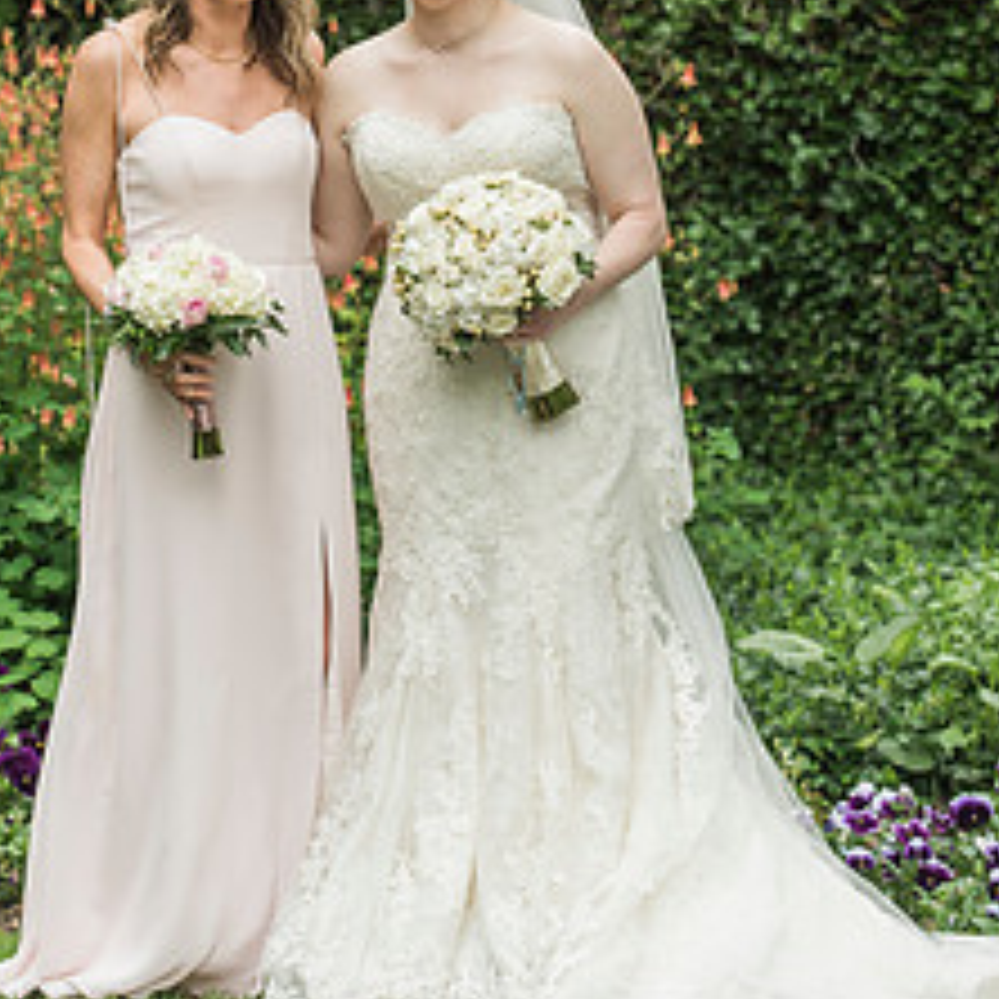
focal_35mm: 200
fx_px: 6530
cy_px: 45
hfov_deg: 8.7
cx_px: 369
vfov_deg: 8.7
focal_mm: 116
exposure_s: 1/400
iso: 500
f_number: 4
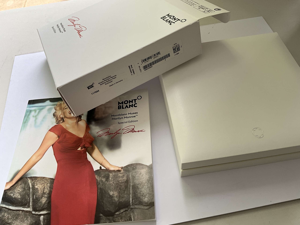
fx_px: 251
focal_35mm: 29
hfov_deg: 61.7
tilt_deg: -56.3
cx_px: 150
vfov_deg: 48.2
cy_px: 112
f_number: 1.8
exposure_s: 1/122
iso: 25
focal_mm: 3
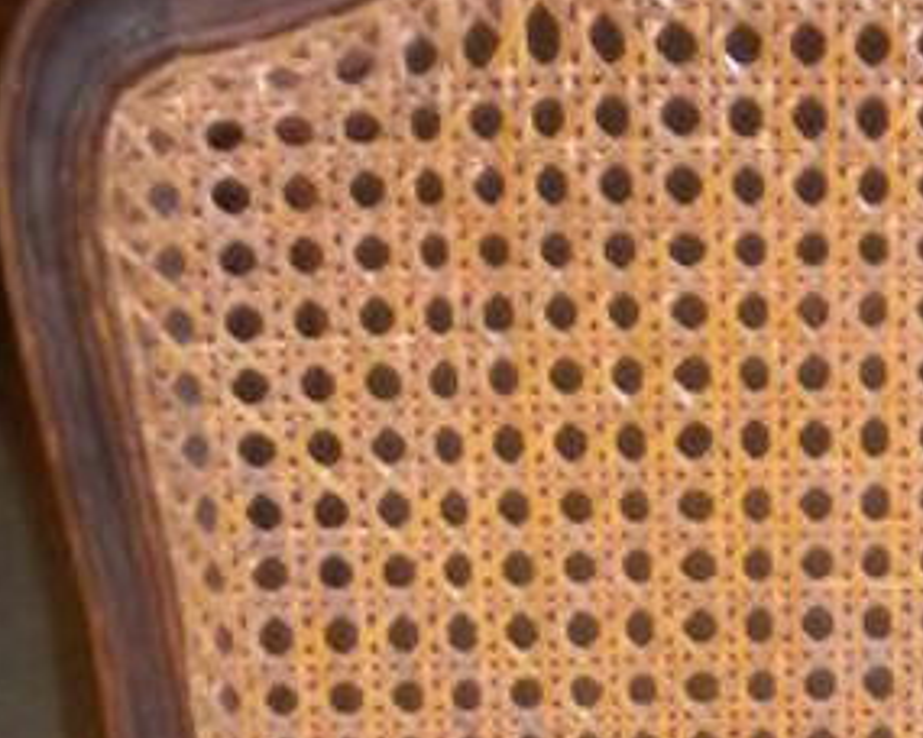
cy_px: 1827
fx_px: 4371
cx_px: 764
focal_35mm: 160
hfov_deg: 12.0
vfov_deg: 8.7
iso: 400
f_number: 3.1
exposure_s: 1/30
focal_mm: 6.3
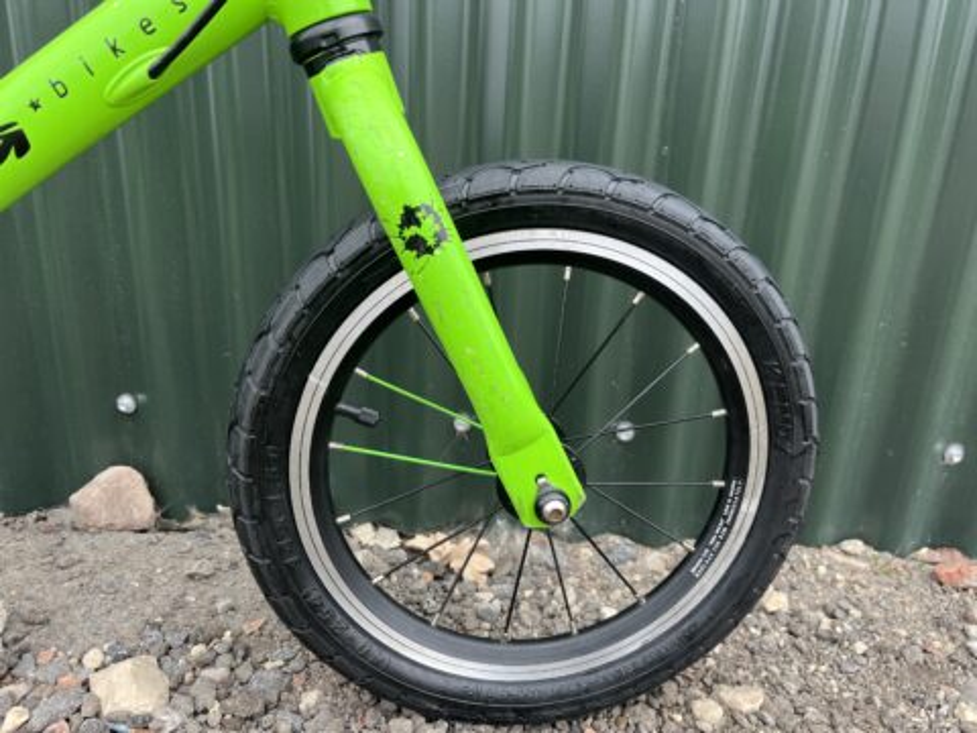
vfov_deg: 53.1
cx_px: 488
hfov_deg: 67.3
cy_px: 366
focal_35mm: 26
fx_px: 734
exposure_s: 1/354
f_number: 1.6
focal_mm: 5.1
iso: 50
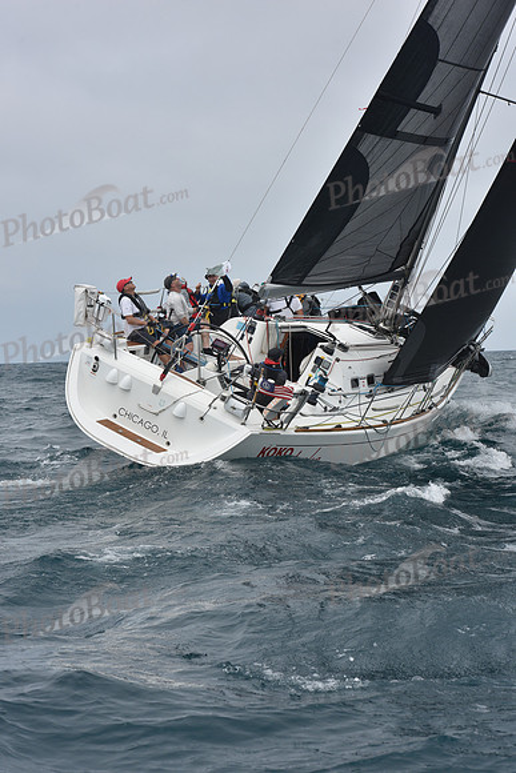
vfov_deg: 24.8
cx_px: 258
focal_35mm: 82
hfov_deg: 16.7
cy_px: 386
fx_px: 1762
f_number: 10
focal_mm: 82
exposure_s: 1/800
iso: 250
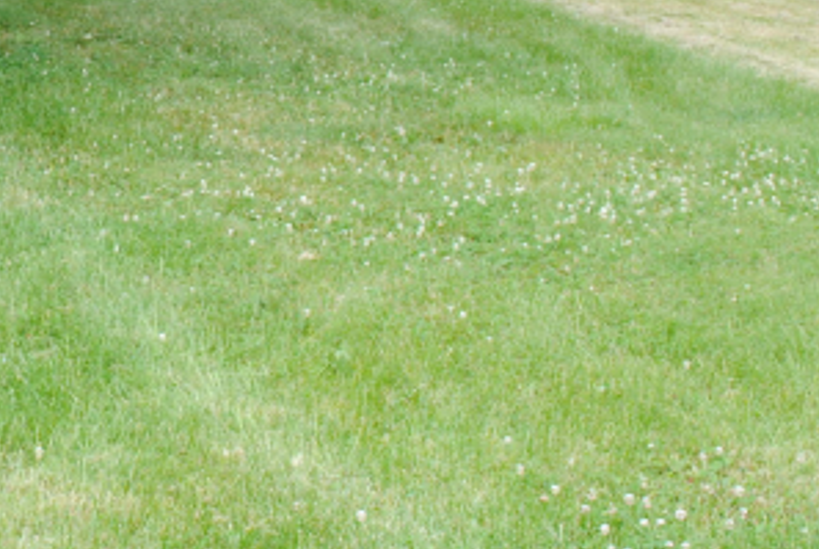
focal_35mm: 98
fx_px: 2233
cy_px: 14
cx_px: 62
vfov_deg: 13.8
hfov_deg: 20.3
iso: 400
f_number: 6.3
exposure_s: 1/160
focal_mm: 26
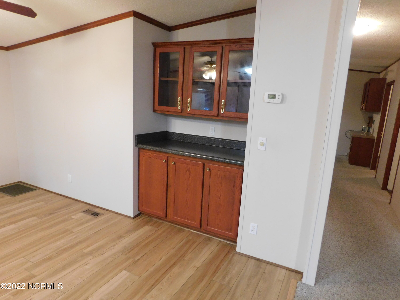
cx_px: 200
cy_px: 150
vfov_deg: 58.9
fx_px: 266
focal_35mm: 23
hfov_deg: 73.9
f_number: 3
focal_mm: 4
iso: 400
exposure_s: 1/13
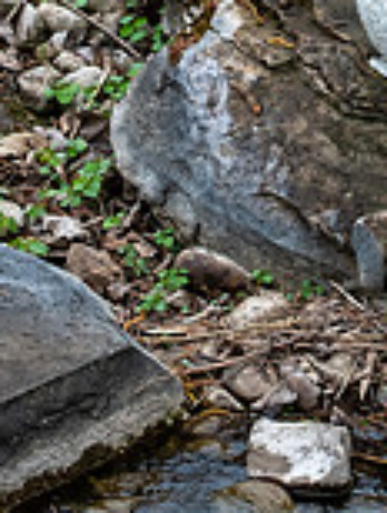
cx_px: 340
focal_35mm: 271
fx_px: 4028
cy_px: -98
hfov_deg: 5.5
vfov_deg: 7.2
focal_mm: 50
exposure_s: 1/320
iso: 250
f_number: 4
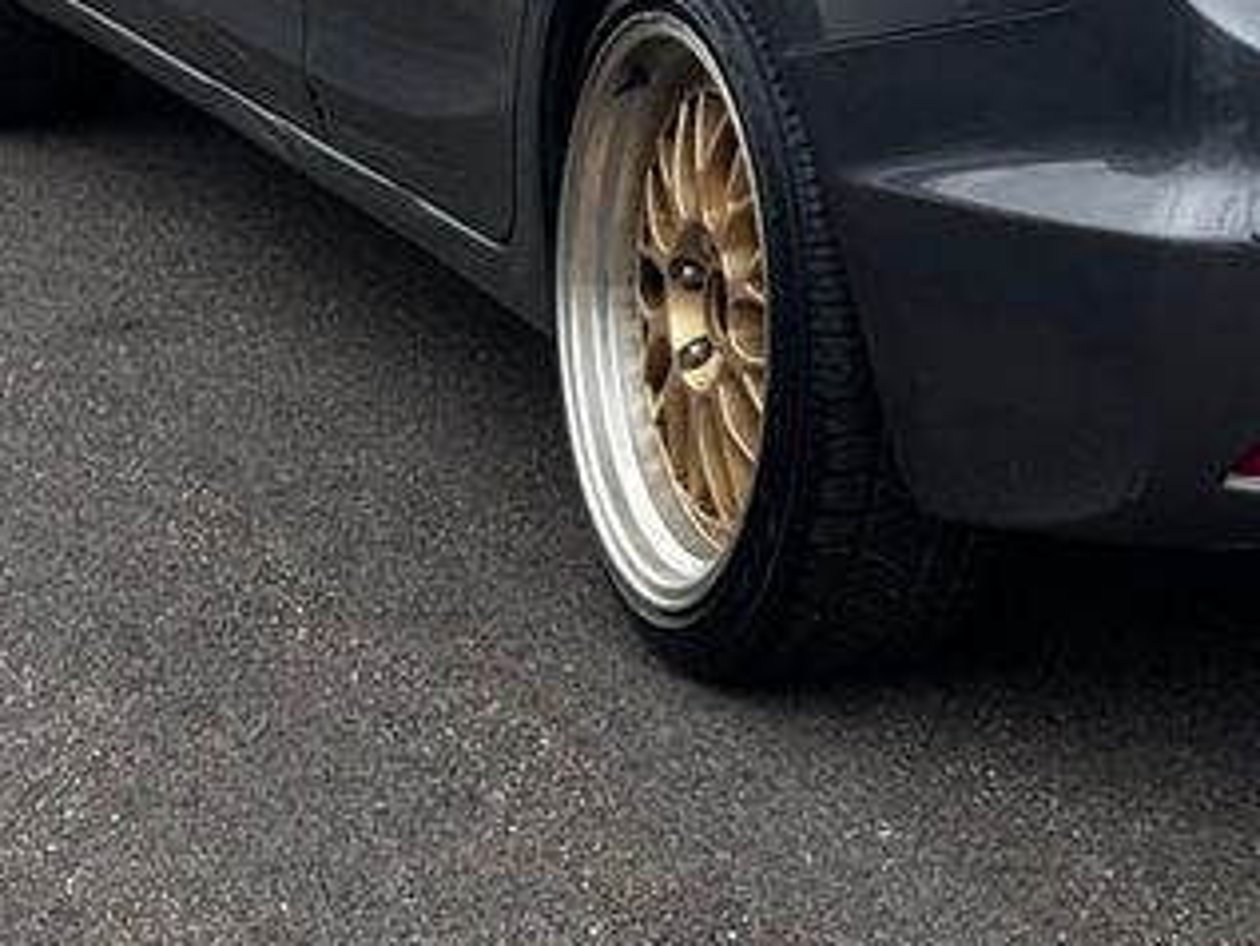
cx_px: 1196
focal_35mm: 155
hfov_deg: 12.6
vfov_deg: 9.4
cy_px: -366
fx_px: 5644
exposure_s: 1/865
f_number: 1.78
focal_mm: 6.76
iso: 64
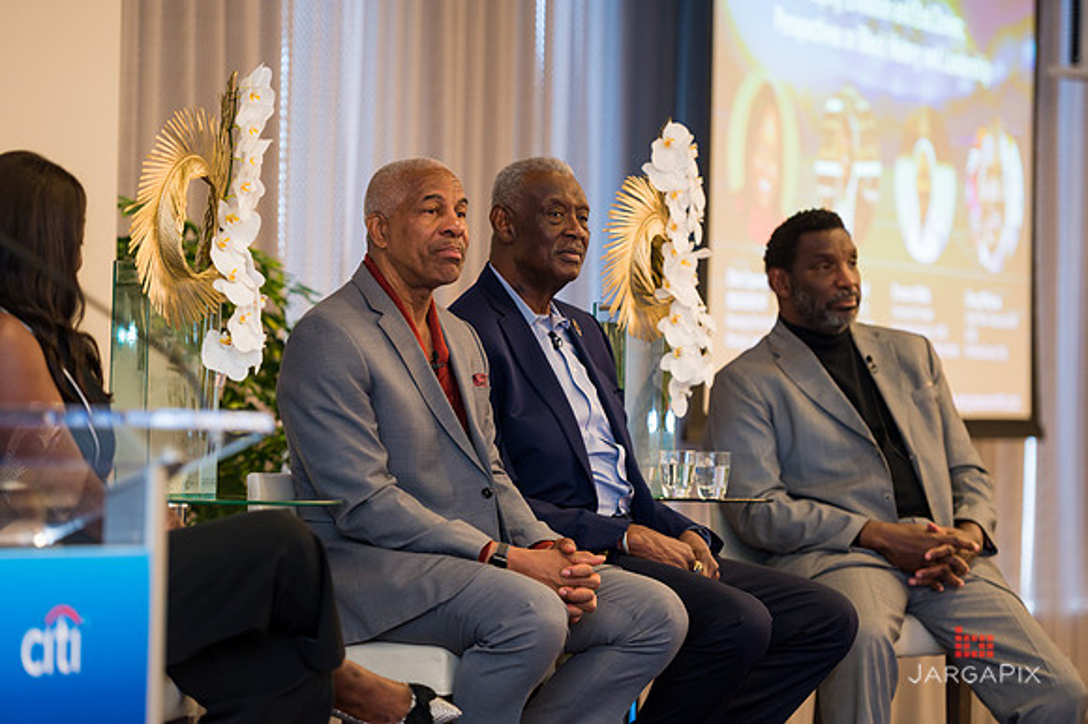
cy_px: 362
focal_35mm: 140
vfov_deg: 9.8
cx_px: 544
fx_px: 4229
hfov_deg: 14.7
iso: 800
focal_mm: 140
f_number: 3.2
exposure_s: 1/200
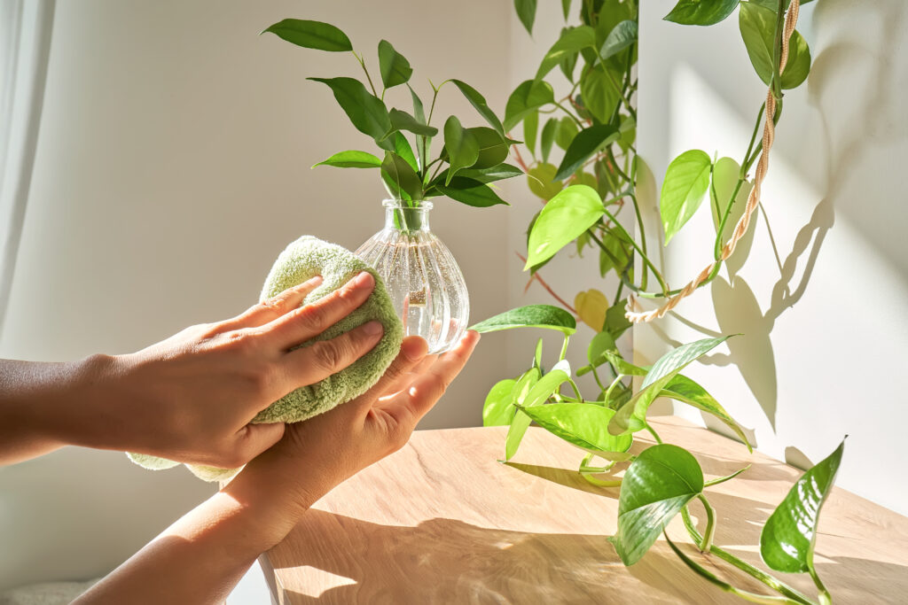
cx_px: 454
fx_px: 1261
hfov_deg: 39.6
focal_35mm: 50
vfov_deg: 27.0
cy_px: 302
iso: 800
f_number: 13
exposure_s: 1/160
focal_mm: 50
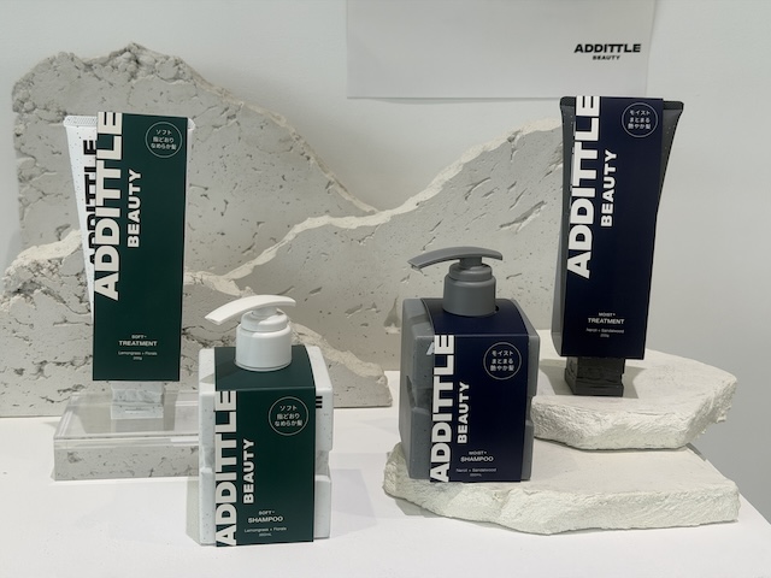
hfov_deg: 39.7
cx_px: 386
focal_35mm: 48
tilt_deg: -15.7
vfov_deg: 30.3
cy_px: 289
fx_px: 1069
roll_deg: -1.1
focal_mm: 6.76
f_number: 1.78
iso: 50
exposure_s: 1/121
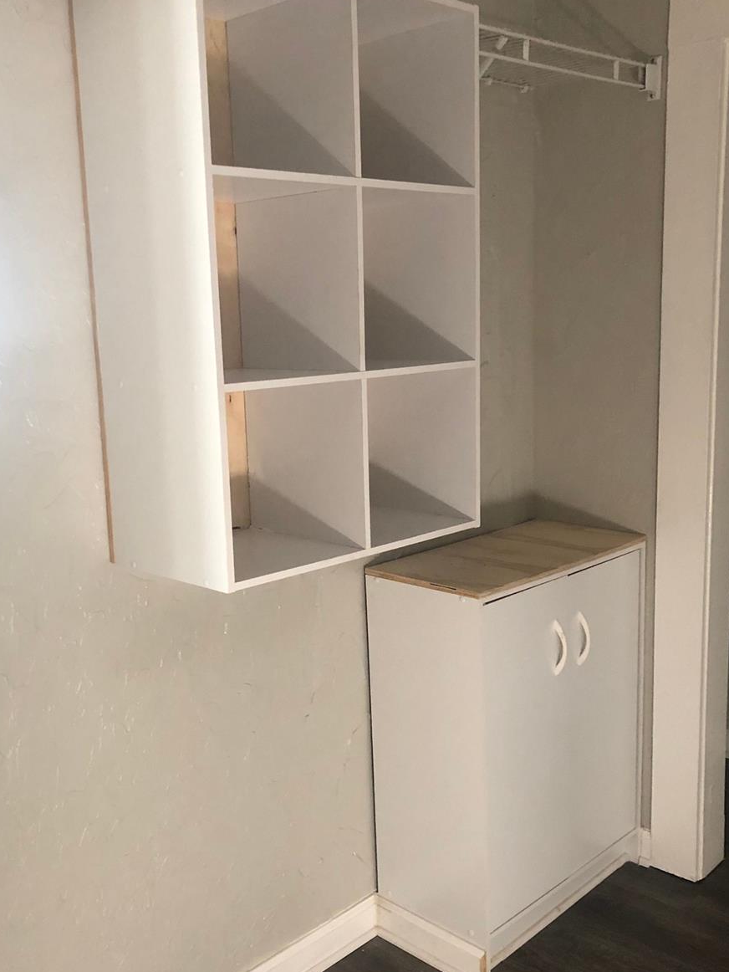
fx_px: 1039
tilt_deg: -10.1
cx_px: 317
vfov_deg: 50.1
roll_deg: +2.7
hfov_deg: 38.6
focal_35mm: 37
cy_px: 515
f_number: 1.8
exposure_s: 1/15
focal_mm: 3.99
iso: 64
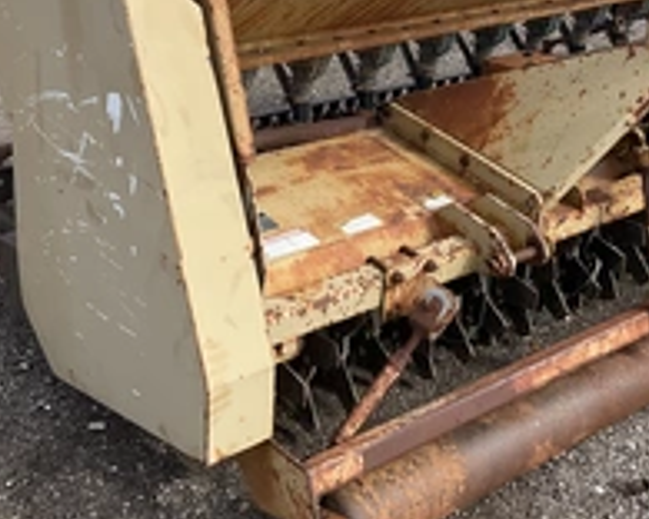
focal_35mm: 58
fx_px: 1114
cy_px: 143
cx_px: 453
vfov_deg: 26.0
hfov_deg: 32.1
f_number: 1.8
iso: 25
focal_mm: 3
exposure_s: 1/829
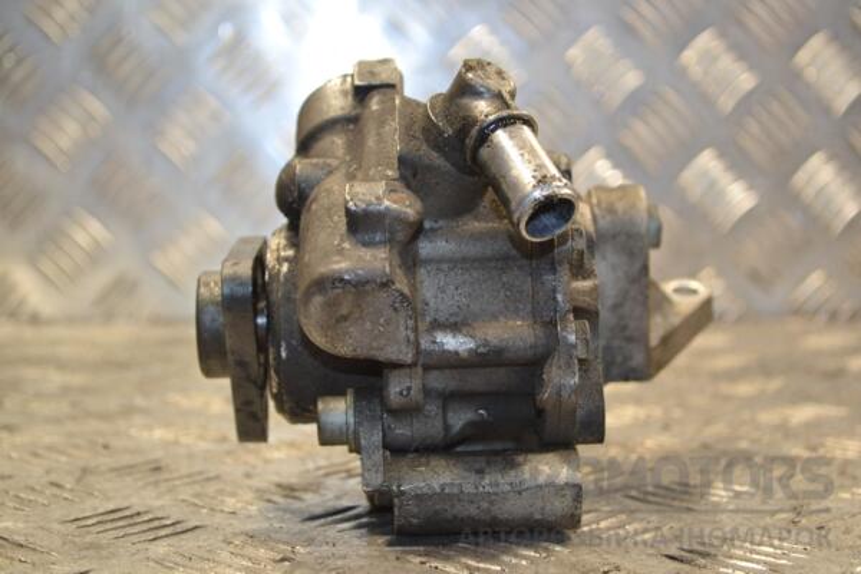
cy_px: 287
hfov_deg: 30.5
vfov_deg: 20.6
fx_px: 1578
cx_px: 430
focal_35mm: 66
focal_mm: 44
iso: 560
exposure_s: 1/60
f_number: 5.3
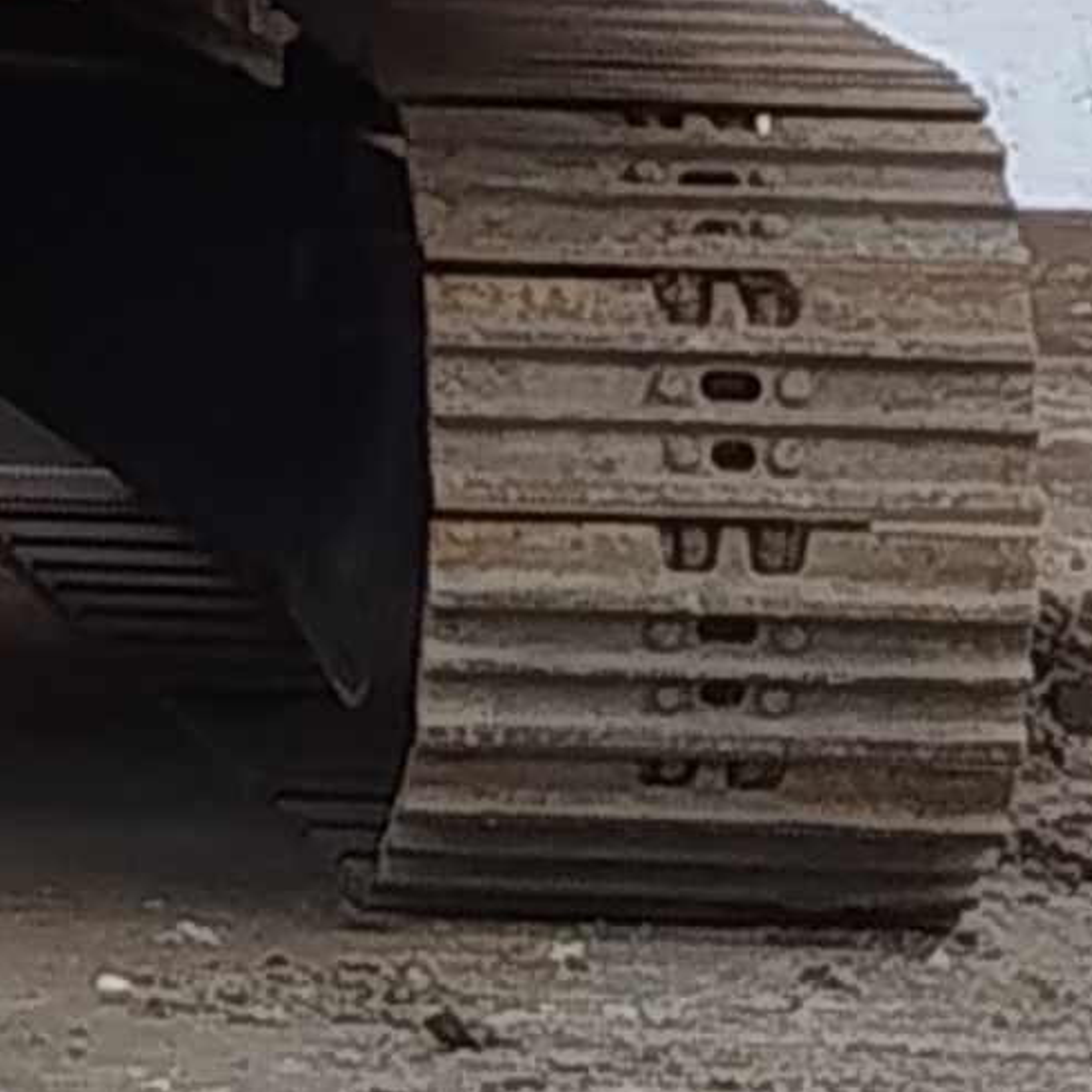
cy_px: -1356
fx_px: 12920
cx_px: -1381
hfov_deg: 4.7
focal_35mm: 362
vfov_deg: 4.7
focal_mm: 5.31
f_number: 1.7
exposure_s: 1/239
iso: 50
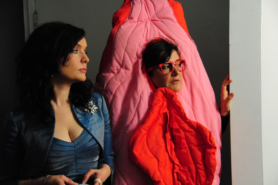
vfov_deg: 19.4
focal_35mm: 70
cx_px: 139
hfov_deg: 28.9
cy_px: 92
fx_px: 540
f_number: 5
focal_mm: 70
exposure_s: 1/30
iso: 5000
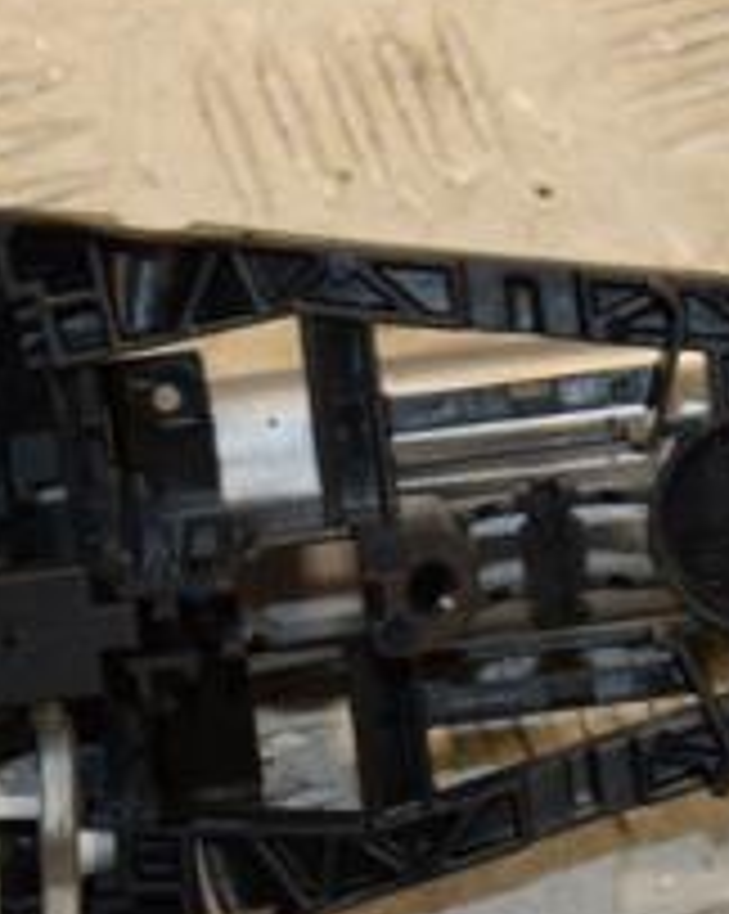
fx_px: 5402
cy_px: 621
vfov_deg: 9.7
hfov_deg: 7.7
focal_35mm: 200
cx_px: 594
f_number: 4.8
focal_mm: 48
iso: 800
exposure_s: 1/200
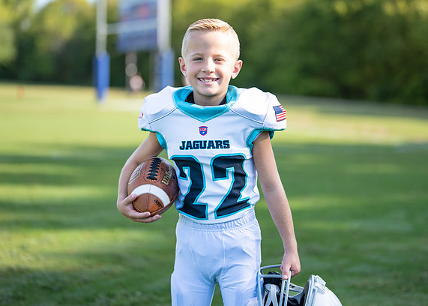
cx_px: 228
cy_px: 123
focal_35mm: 65
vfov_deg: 21.9
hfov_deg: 30.3
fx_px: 790
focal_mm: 50
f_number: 1.2
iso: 100
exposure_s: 1/4000
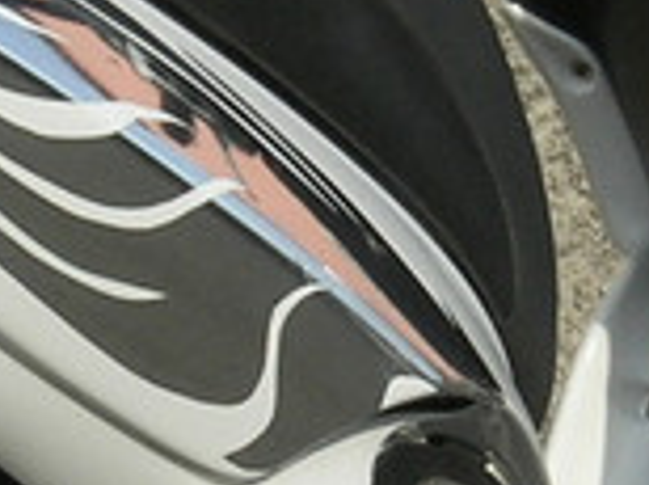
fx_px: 7918
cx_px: 432
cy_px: 342
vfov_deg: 3.5
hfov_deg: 4.7
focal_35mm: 423
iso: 64
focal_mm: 12.7
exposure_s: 1/272
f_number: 5.9
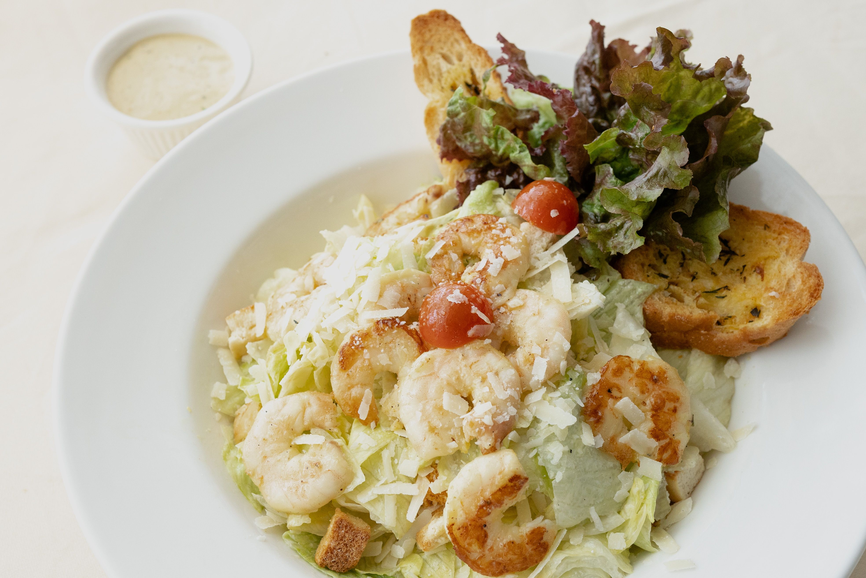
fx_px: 1251
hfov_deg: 38.2
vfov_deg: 26.0
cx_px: 433
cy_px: 289
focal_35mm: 52
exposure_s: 1/160
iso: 1000
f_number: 5
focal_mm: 35
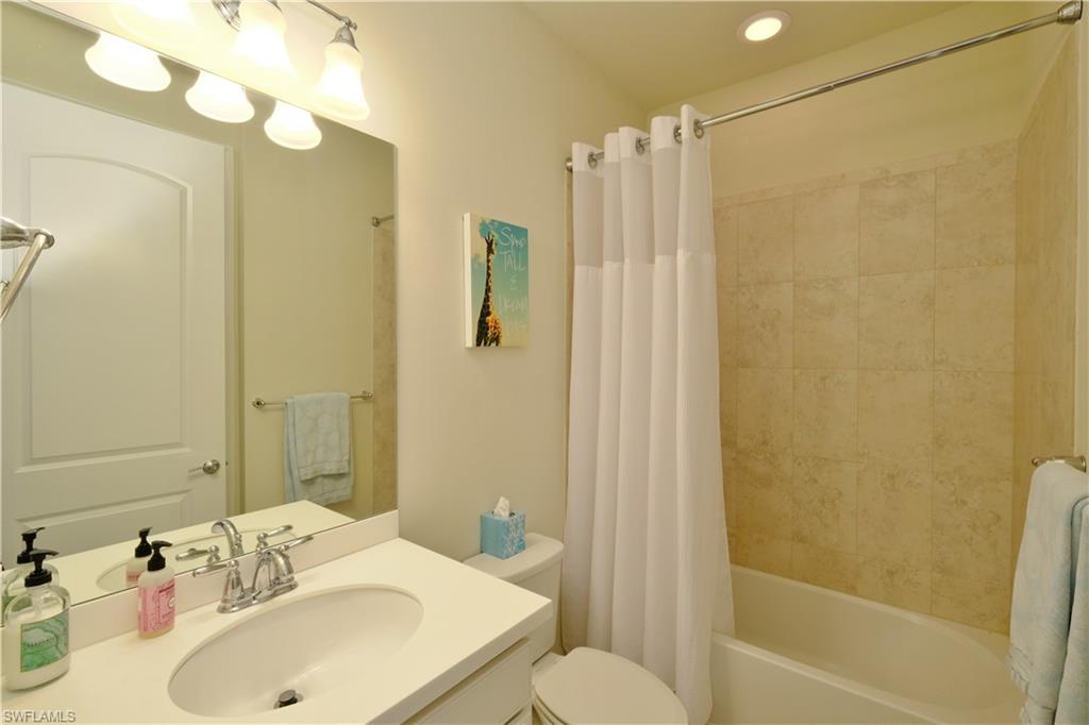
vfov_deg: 77.3
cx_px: 544
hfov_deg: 100.4
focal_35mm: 15
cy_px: 362
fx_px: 454
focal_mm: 10
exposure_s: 1/15
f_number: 11
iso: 1600
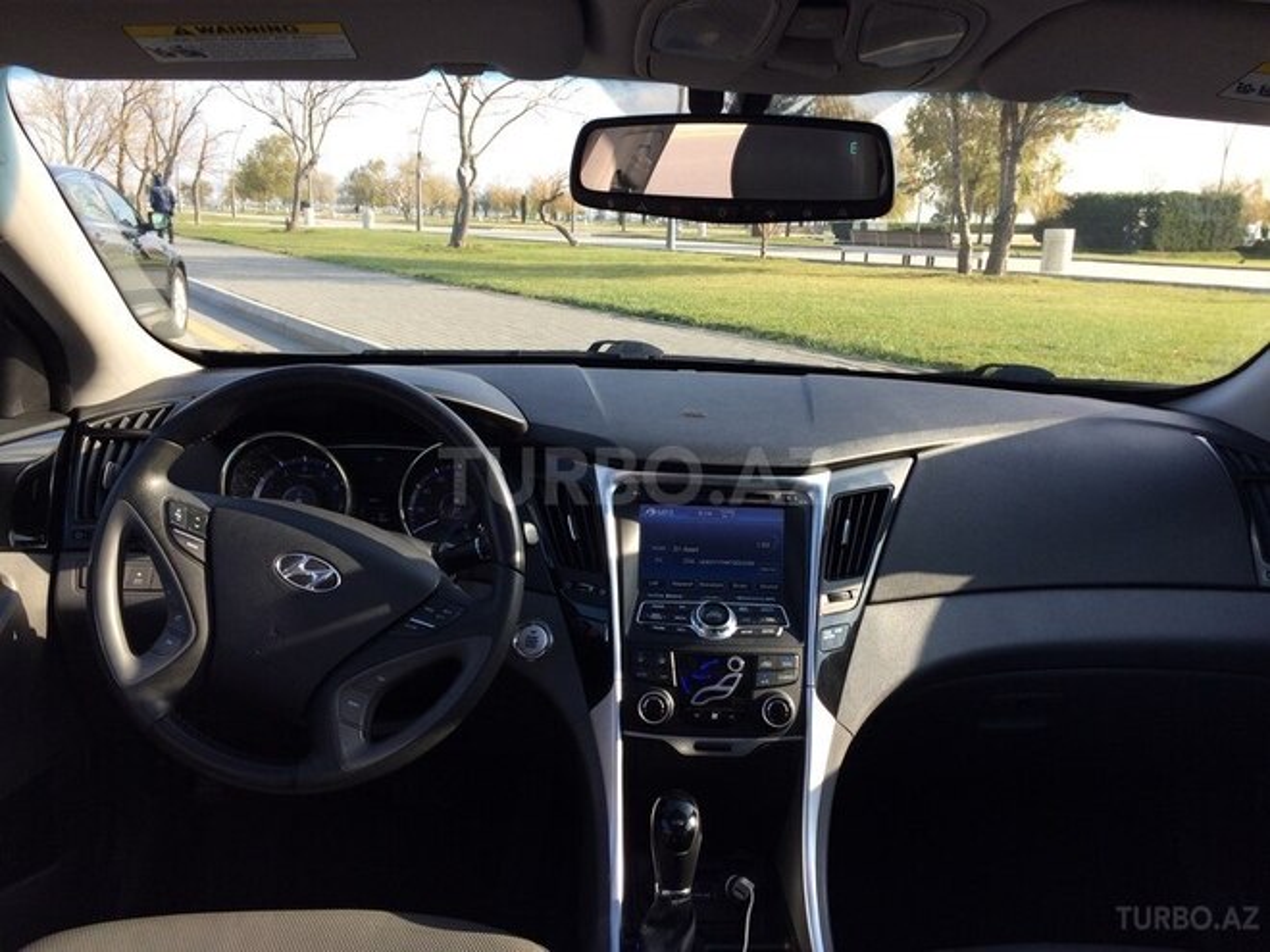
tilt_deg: -13.6
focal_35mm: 29
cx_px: 635
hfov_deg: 61.7
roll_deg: -1.6
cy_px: 476
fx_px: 1064
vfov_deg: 48.2
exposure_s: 1/348
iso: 32
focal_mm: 4.15
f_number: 2.2
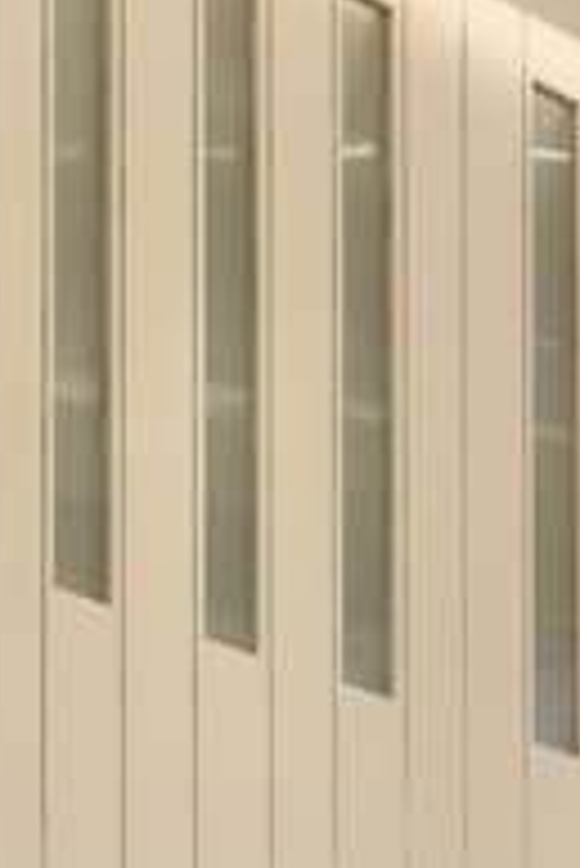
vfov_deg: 8.6
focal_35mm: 226
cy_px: 1705
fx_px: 5451
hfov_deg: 5.9
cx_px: 1383
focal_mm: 35
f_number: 8
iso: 400
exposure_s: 1/4
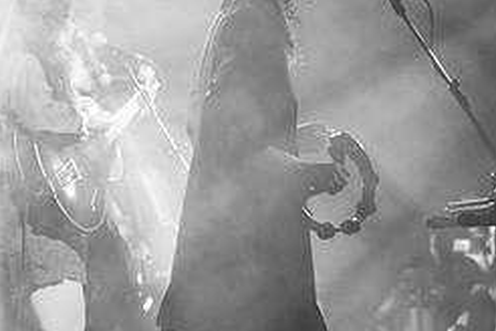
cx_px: 272
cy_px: 225
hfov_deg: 17.3
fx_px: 1626
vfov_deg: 11.6
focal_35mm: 118
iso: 640
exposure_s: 1/250
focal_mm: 50
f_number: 1.8
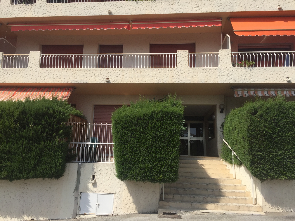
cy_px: 110
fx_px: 247
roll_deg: -1.9
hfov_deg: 61.7
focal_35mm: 29
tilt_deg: +12.6
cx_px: 148
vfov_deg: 48.2
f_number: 2.2
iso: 32
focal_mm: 4.15
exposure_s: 1/2639
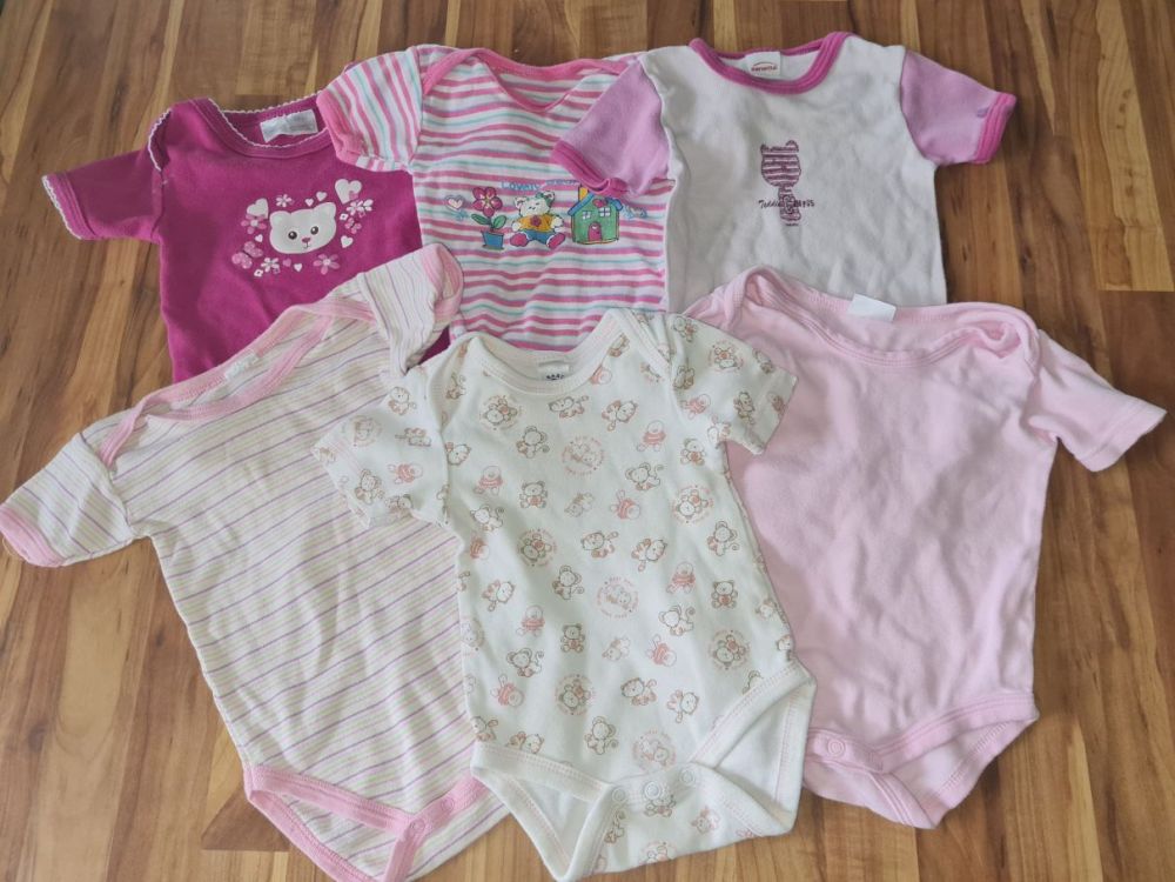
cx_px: 588
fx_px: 883
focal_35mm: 26
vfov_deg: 53.1
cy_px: 441
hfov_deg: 67.3
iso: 68
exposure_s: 1/120
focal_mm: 5.4
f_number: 1.8
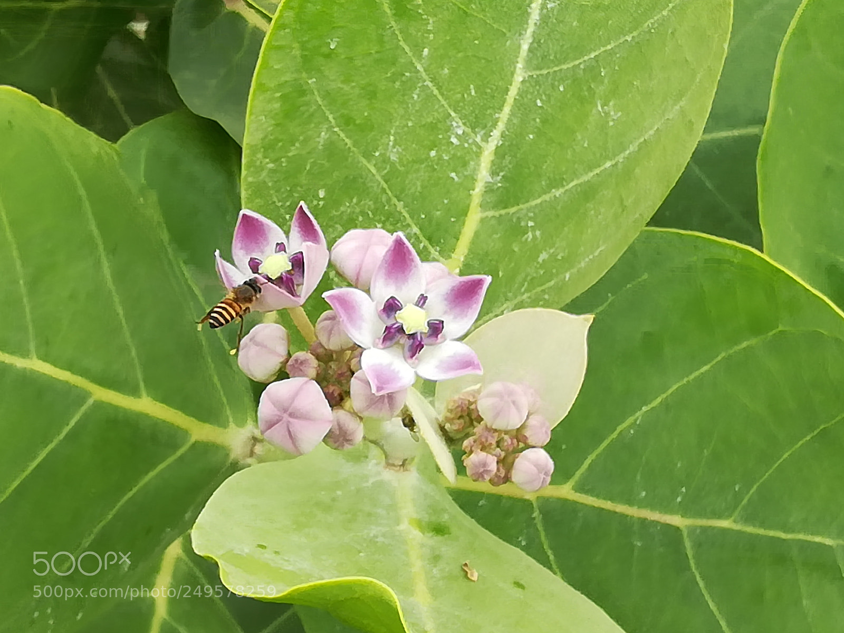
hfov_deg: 20.0
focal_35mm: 98
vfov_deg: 15.1
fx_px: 2389
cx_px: 422
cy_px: 316
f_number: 2.2
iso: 50
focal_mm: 3.83
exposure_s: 1/221
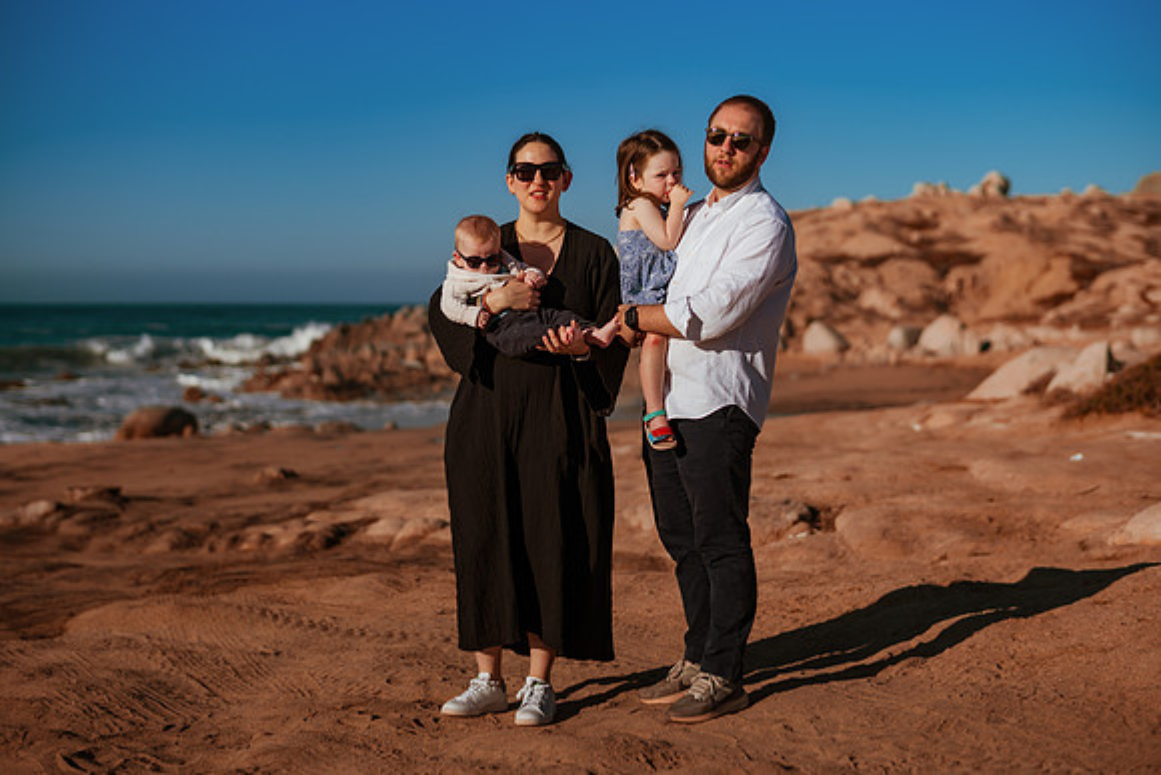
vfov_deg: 23.4
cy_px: 388
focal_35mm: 58
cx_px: 580
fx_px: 1871
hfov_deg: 34.5
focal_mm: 58
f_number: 2.5
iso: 50
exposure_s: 1/8000
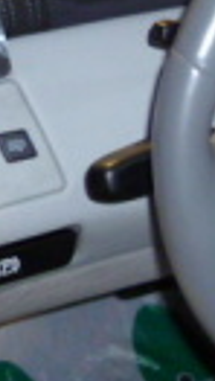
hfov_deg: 10.4
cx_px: 529
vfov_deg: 21.0
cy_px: 58
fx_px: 1010
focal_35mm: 100
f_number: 2.8
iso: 400
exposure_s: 1/30
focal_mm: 5
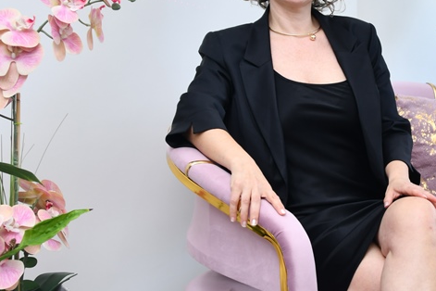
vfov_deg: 23.8
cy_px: 127
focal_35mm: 57
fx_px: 690
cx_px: 330
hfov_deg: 34.3
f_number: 3.8
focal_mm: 35
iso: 320
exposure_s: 1/200
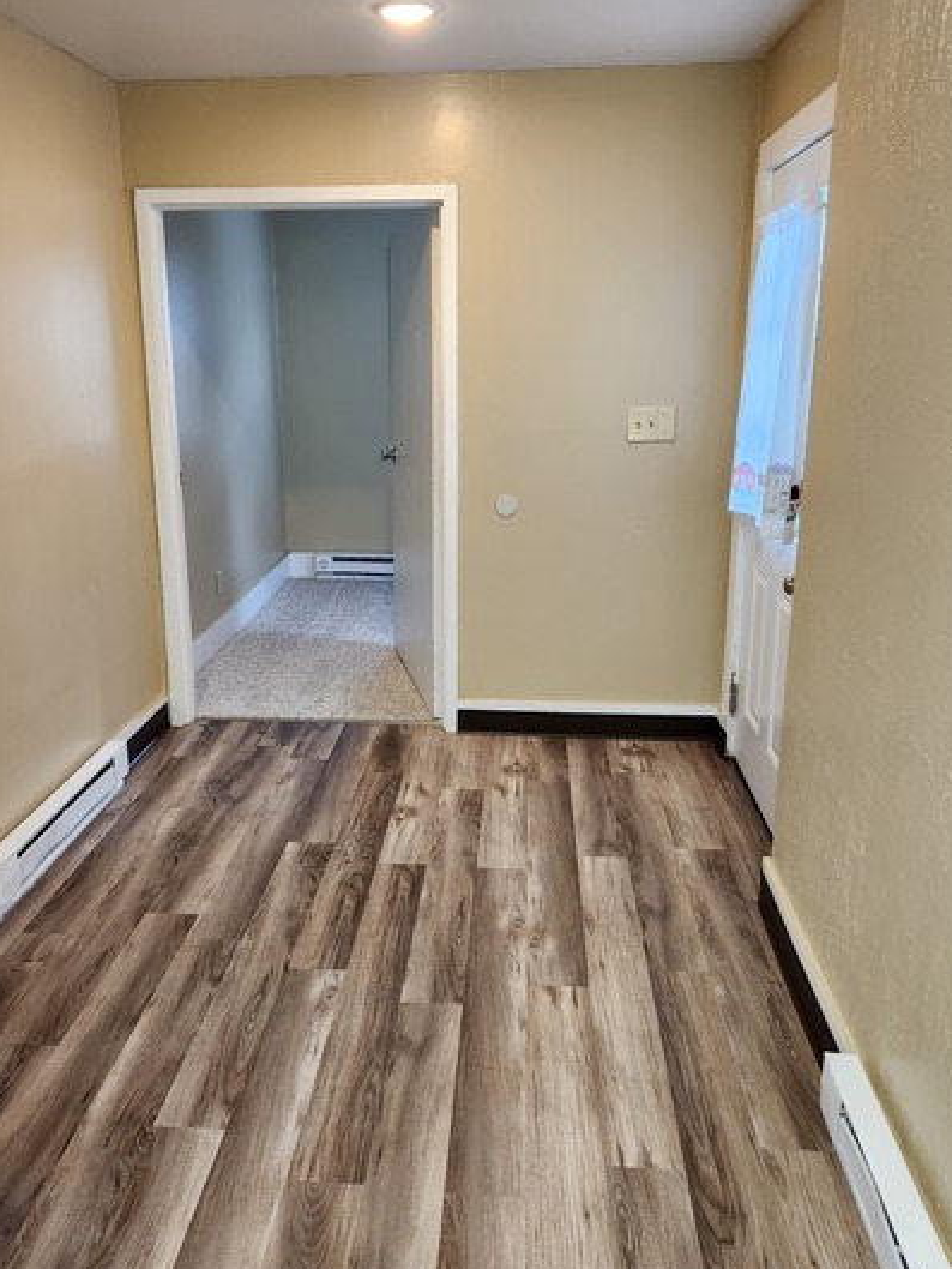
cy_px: 584
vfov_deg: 61.6
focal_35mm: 29
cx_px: 434
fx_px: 1063
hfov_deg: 48.2
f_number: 1.8
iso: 320
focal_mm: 5.4
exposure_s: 1/120
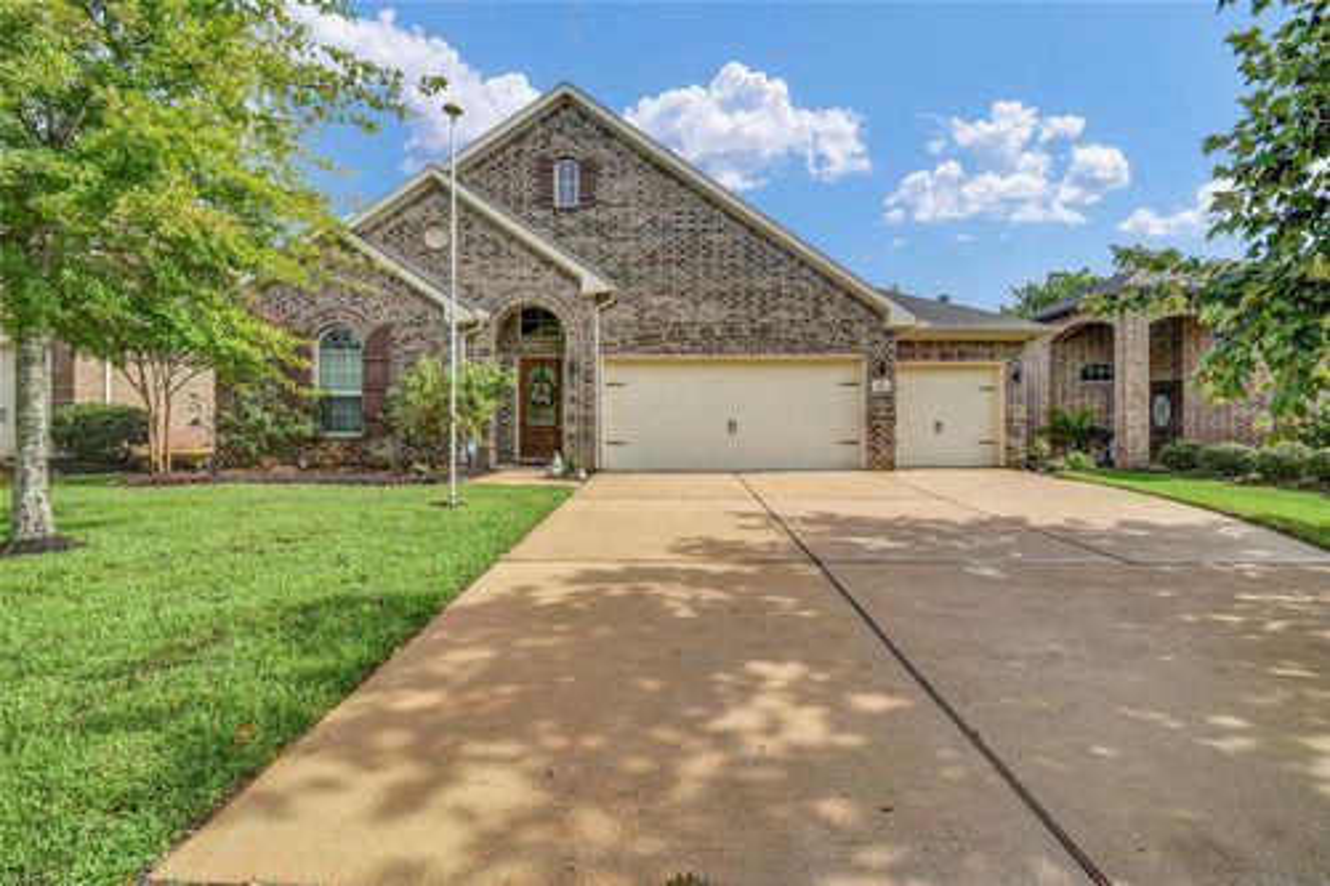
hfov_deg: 100.4
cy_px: 443
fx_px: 554
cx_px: 665
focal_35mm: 15
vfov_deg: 77.3
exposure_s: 1/320
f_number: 7.1
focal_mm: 10
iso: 100
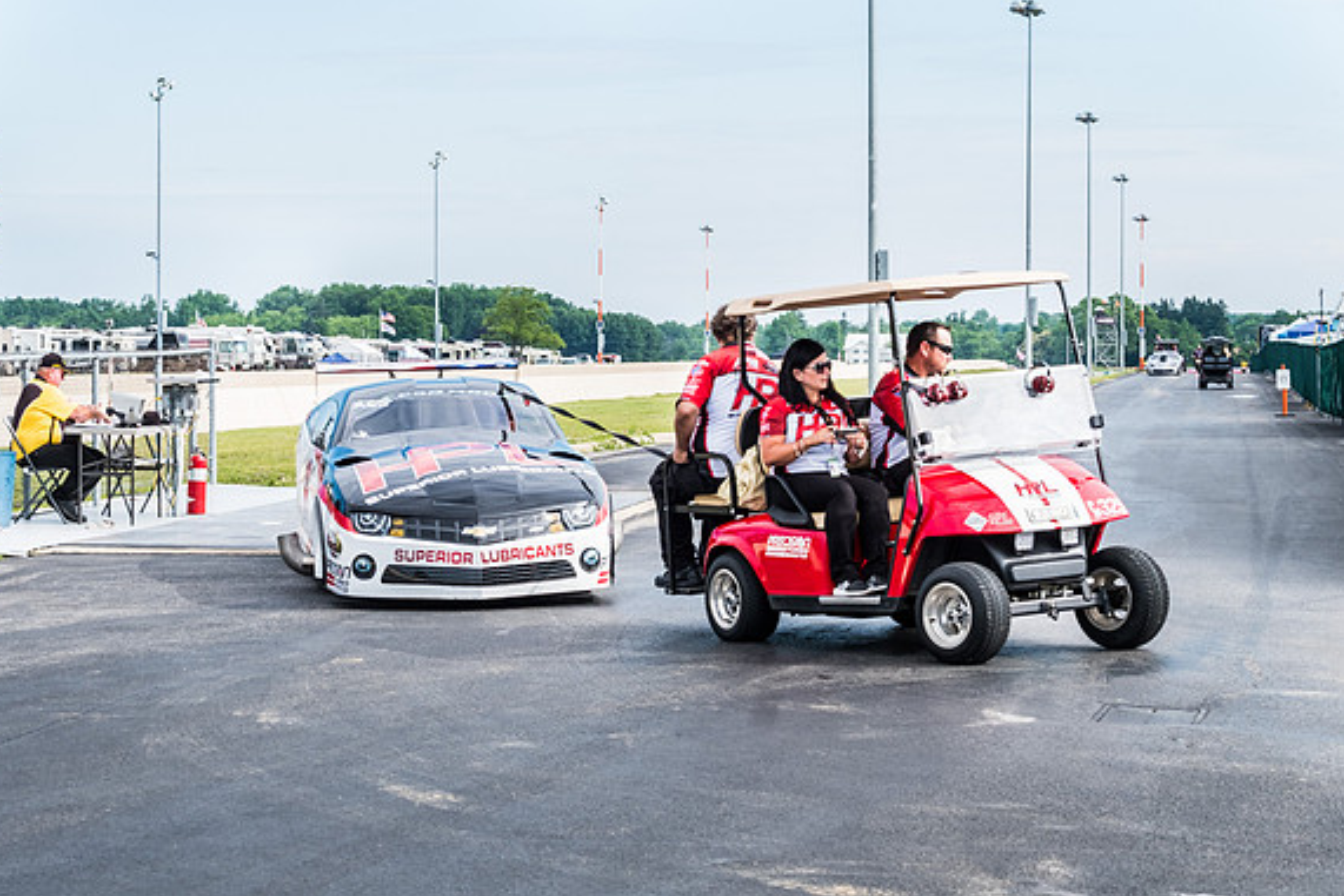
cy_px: 462
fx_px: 3286
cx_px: 646
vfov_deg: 15.5
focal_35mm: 88
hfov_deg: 23.1
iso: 400
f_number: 9
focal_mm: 56.3
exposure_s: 1/200
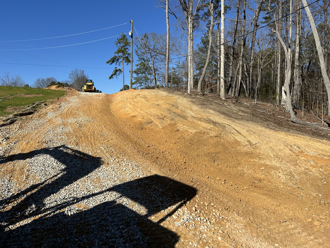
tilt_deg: -1.6
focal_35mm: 26
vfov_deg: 53.1
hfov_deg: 67.3
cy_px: 124
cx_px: 165
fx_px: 248
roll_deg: +2.0
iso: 50
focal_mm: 5.7
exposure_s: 1/5319
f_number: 1.5
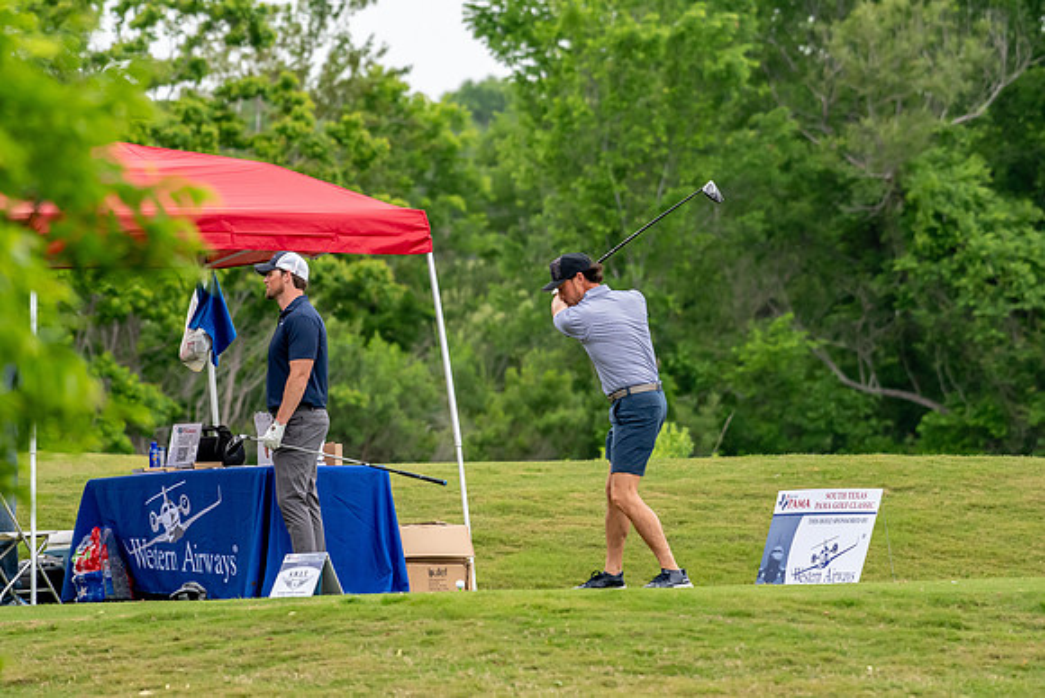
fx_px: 11758
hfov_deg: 5.1
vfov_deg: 3.4
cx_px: 522
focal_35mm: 405
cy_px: 349
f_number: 5.6
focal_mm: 270
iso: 1250
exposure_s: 1/2000
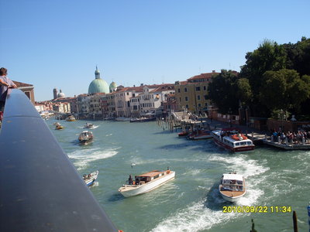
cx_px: 155
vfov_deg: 37.7
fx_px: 340
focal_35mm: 38
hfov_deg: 49.0
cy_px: 116
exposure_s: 1/180
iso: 80
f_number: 8.4
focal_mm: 6.3
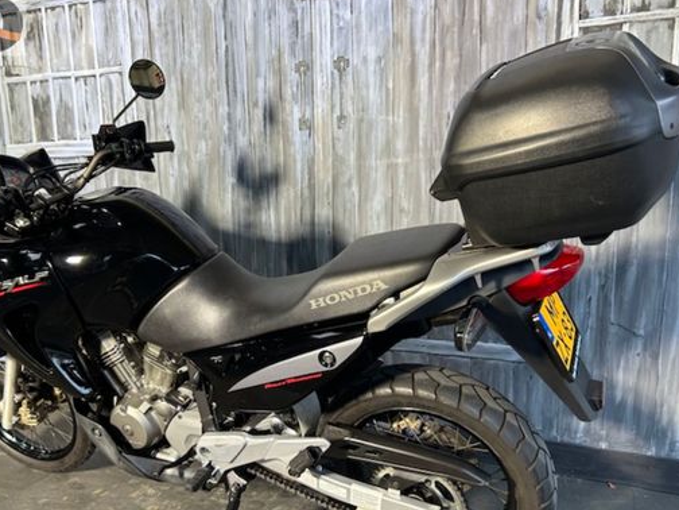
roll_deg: +1.5
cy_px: 295
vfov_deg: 42.8
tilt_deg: -12.3
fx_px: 647
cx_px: 288
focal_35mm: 33
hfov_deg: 55.1
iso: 40
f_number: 1.5
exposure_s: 1/100
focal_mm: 5.7
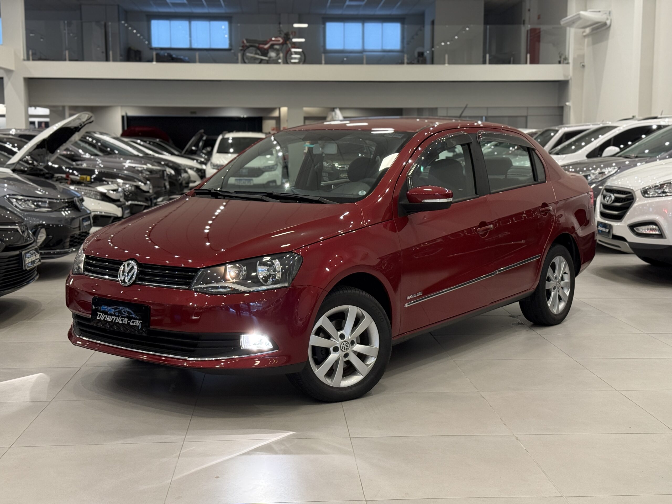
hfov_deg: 39.7
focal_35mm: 48
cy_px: 252
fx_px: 932
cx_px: 336
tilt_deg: -6.4
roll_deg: -0.1
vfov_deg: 30.3
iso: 250
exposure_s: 1/60
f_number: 1.78
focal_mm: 6.76
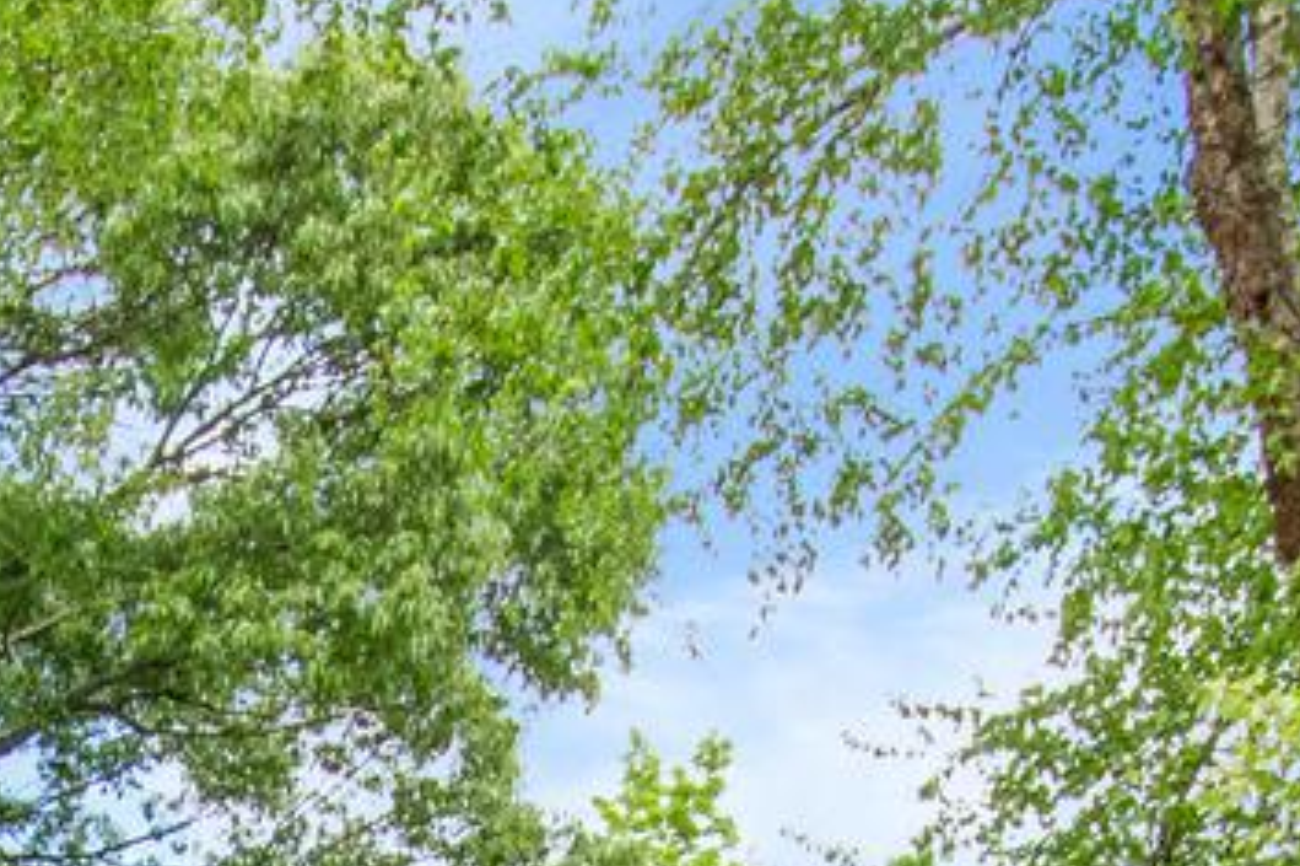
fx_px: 3140
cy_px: 1937
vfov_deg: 12.8
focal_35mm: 87
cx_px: -77
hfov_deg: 22.3
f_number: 8
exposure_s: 1/500
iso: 640
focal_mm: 10
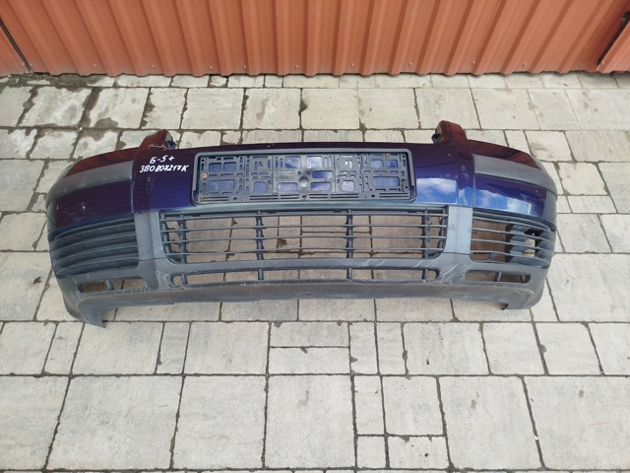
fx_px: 437
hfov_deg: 71.6
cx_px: 315
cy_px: 236
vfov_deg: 56.8
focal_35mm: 24
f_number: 1.7
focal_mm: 5.31
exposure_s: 1/123
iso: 50
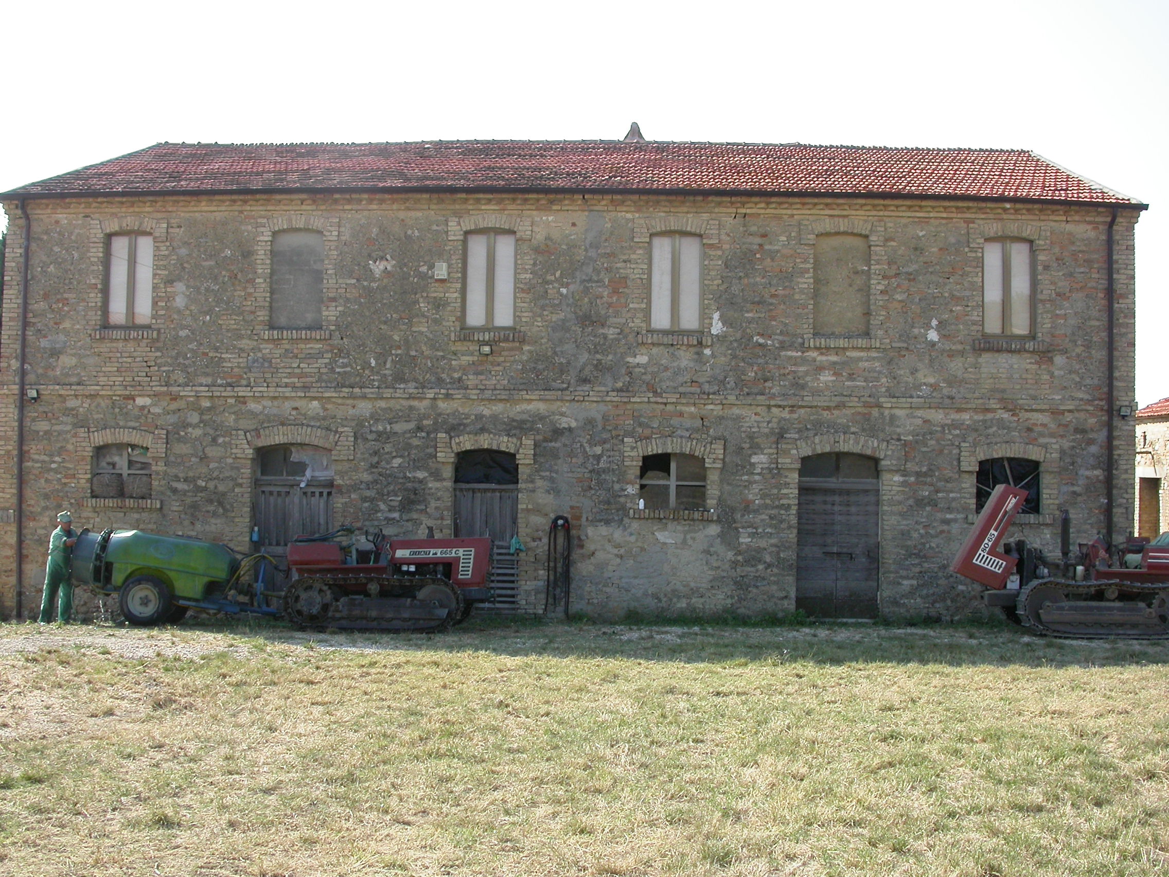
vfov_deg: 37.7
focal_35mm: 38
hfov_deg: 49.0
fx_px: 1283
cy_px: 438
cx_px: 584
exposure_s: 1/208
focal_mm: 7.85
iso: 100
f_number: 6
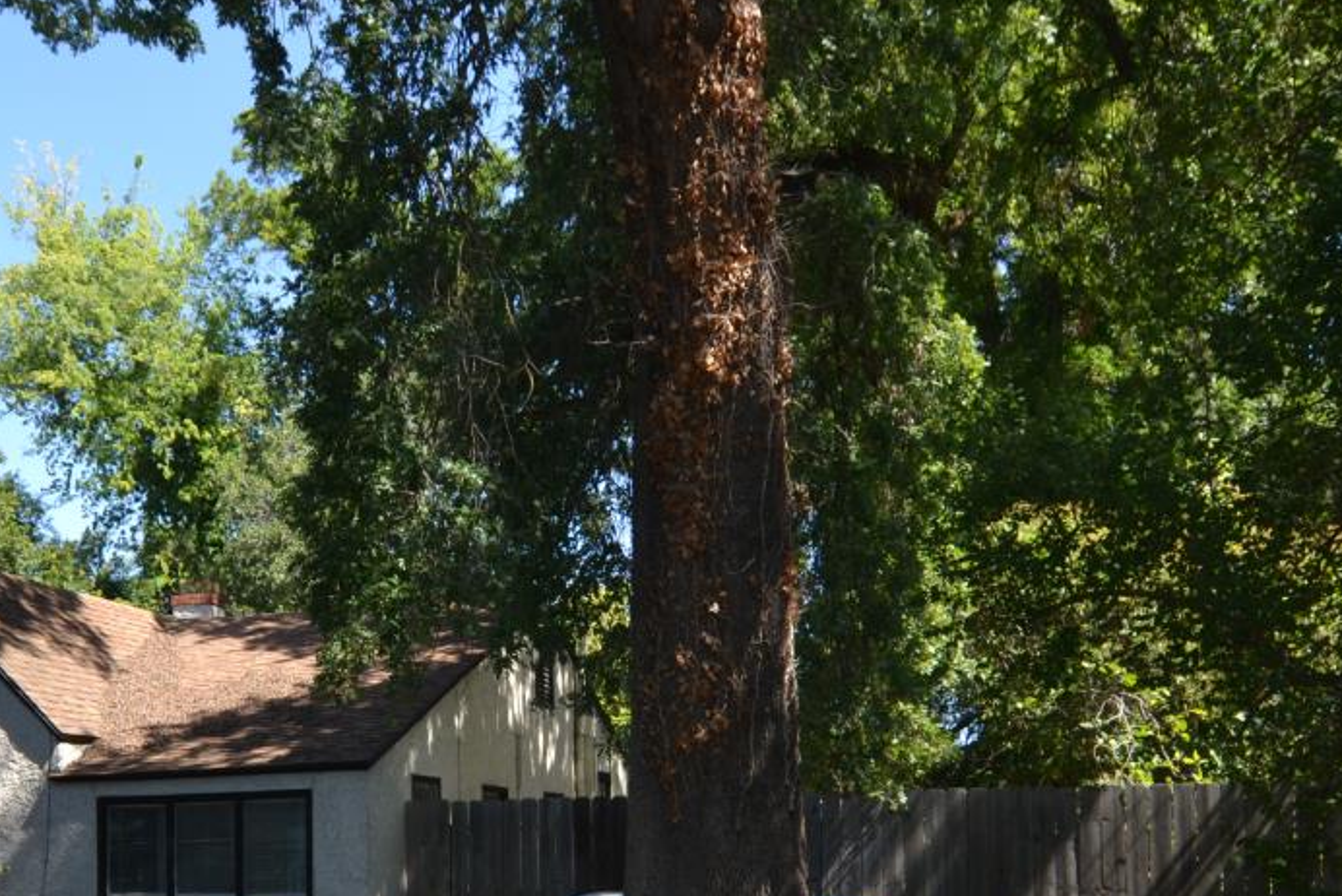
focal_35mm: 39
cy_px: 830
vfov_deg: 32.3
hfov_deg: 49.0
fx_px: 1454
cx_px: 485
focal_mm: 12
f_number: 5.6
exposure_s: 1/125
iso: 100
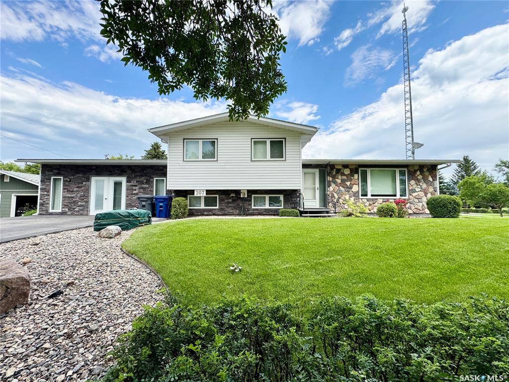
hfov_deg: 102.1
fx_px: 206
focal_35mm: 14
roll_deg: -0.8
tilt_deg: +2.3
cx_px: 254
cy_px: 191
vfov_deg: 85.7
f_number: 2.2
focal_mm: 2.22
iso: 40
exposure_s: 1/779
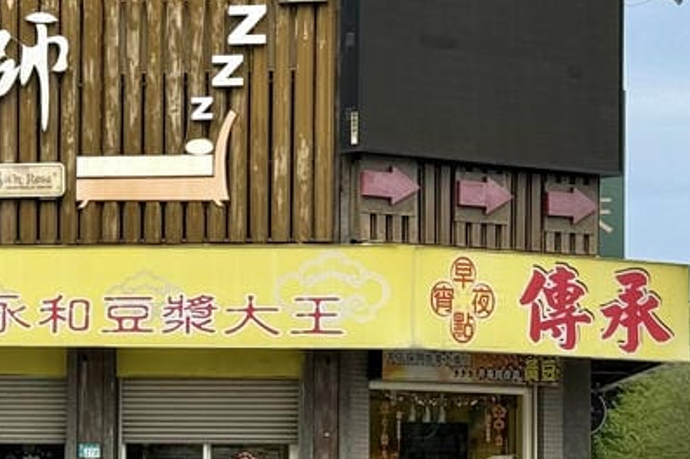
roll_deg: -1.2
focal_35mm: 151
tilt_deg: +1.0
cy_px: 358
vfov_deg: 9.1
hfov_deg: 13.1
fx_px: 2892
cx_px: -243
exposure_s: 1/2976
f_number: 1.78
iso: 64
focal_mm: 6.76
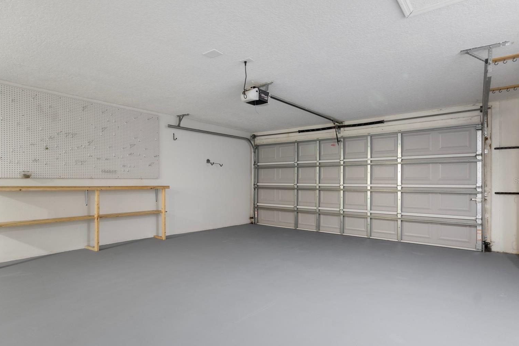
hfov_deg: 86.9
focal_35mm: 19
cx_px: 270
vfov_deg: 64.5
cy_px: 181
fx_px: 274
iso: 320
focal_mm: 12
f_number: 8
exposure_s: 2
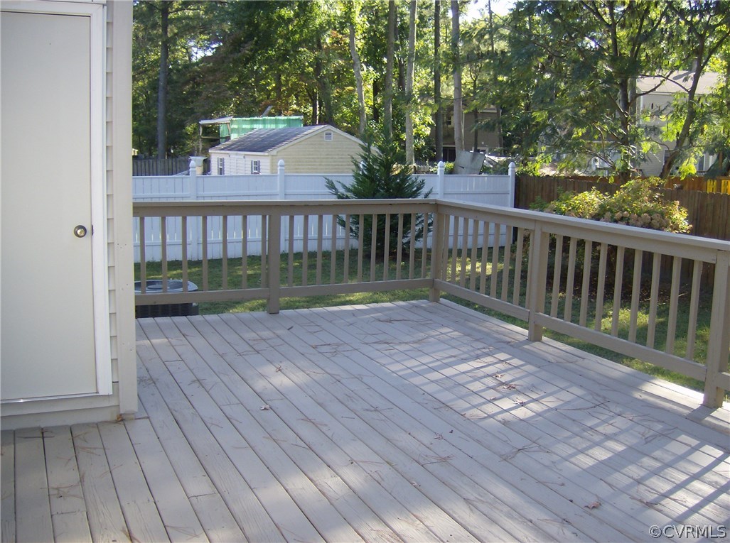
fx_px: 757
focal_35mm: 36
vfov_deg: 39.5
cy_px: 272
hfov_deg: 51.5
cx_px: 365
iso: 100
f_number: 2.8
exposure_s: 1/165
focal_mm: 6
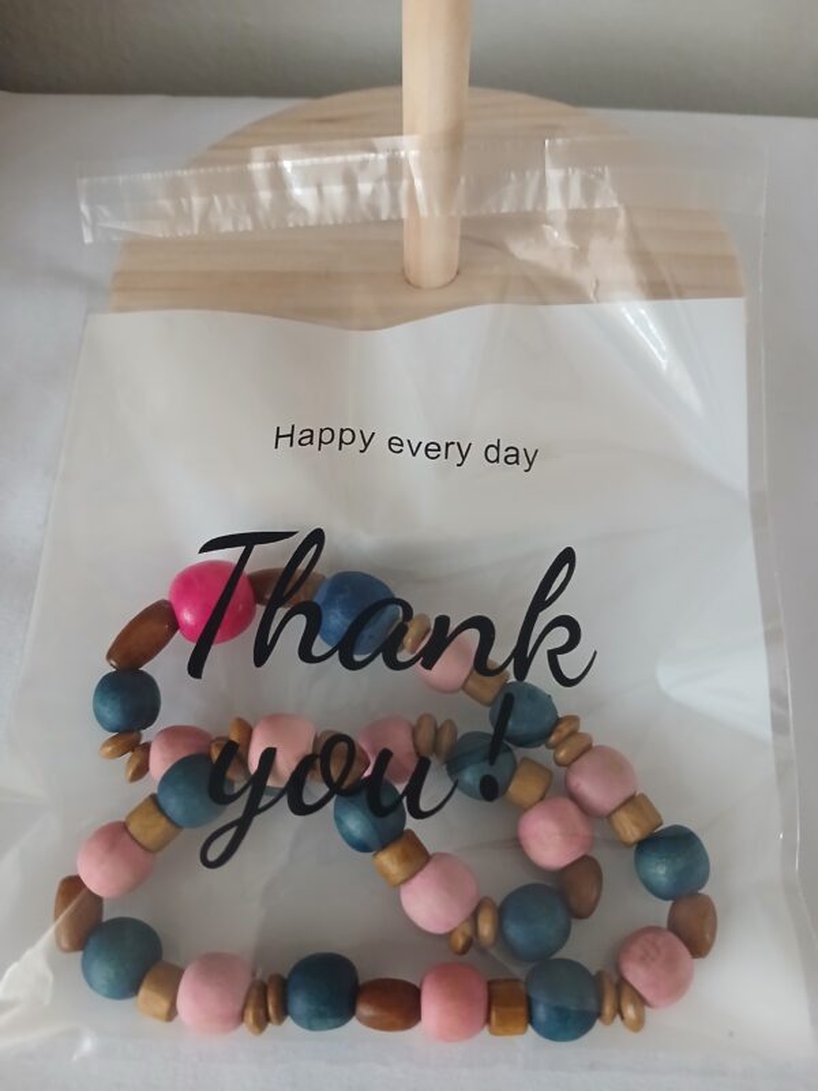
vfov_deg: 65.3
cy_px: 546
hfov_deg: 51.4
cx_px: 409
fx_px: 851
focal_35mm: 27
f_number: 1.8
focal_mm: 3.98
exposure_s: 1/20
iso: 500
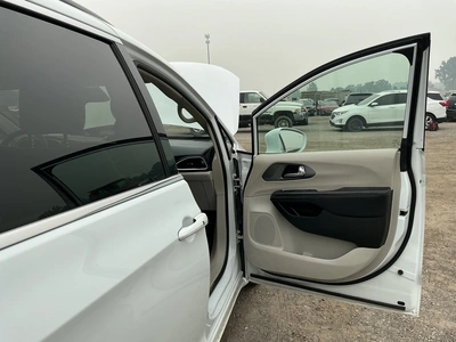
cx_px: 228
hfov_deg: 63.4
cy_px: 171
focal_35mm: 28
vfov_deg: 49.7
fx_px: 369
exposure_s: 1/1121
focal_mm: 3
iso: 25
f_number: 1.8
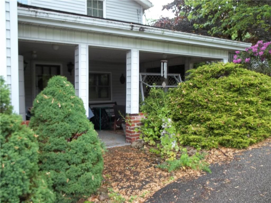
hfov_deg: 55.4
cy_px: 102
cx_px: 136
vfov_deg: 42.9
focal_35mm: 33
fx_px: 258
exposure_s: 1/80
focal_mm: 5.9
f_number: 3.3
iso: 64
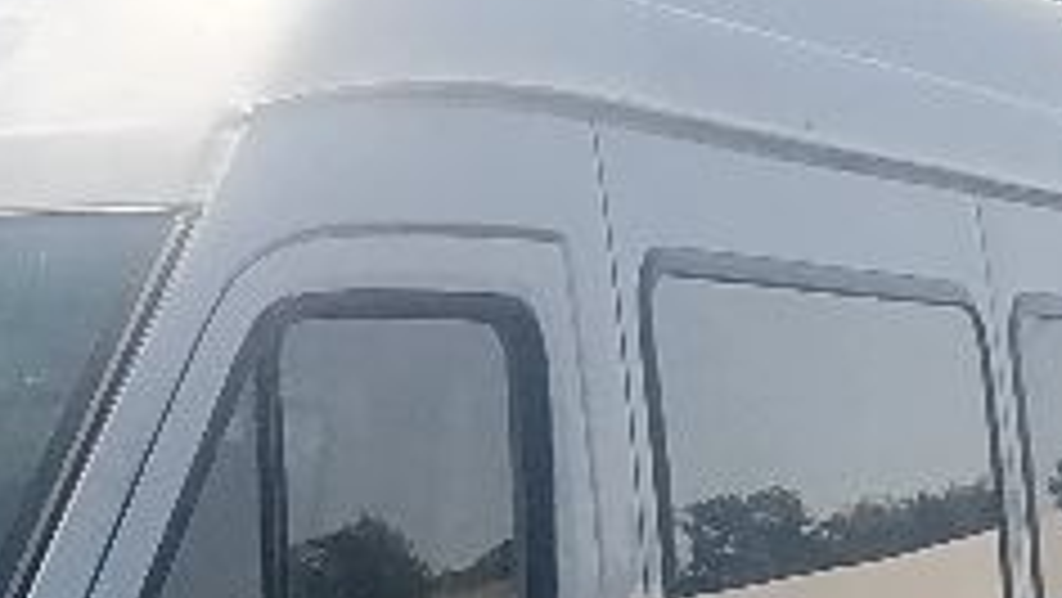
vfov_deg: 9.2
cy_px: 1223
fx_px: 3465
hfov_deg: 15.4
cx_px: -742
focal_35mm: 123
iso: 50
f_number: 1.8
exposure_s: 1/2037
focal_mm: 4.25
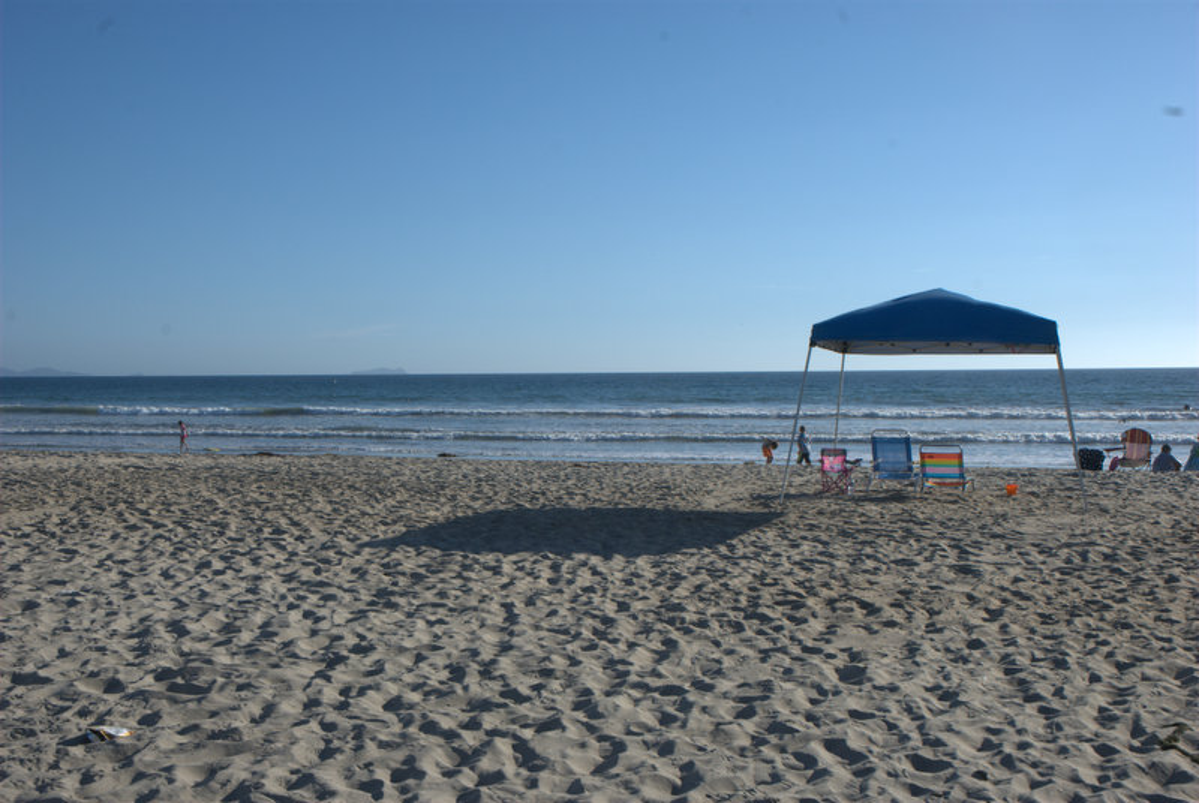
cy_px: 402
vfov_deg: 30.9
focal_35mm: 44
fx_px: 1451
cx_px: 600
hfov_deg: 44.9
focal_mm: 29
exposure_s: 1/160
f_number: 13
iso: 100
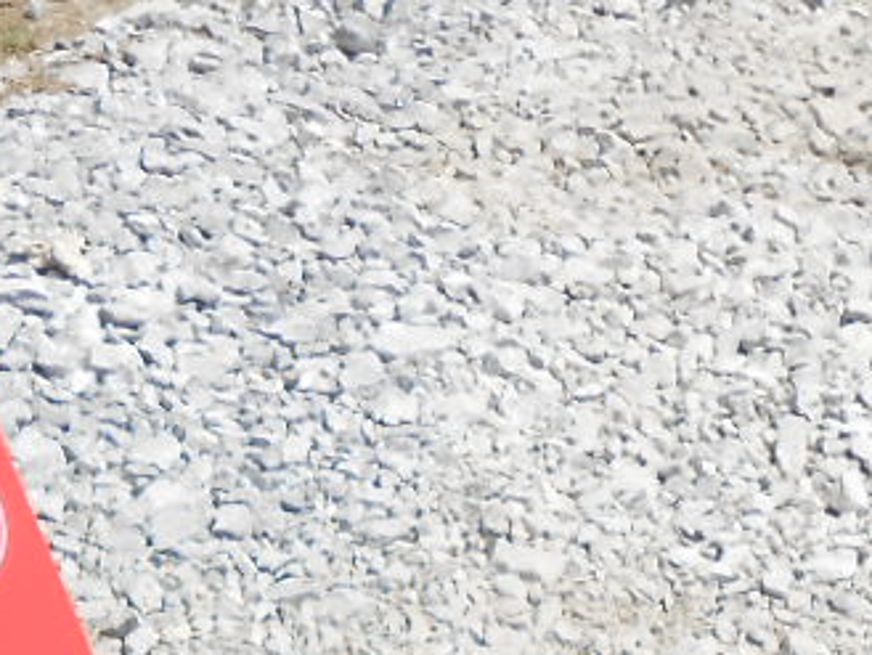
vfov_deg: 9.5
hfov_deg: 13.1
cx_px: -201
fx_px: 3679
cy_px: 1294
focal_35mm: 146
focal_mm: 5.3
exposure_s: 1/640
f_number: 3.8
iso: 80
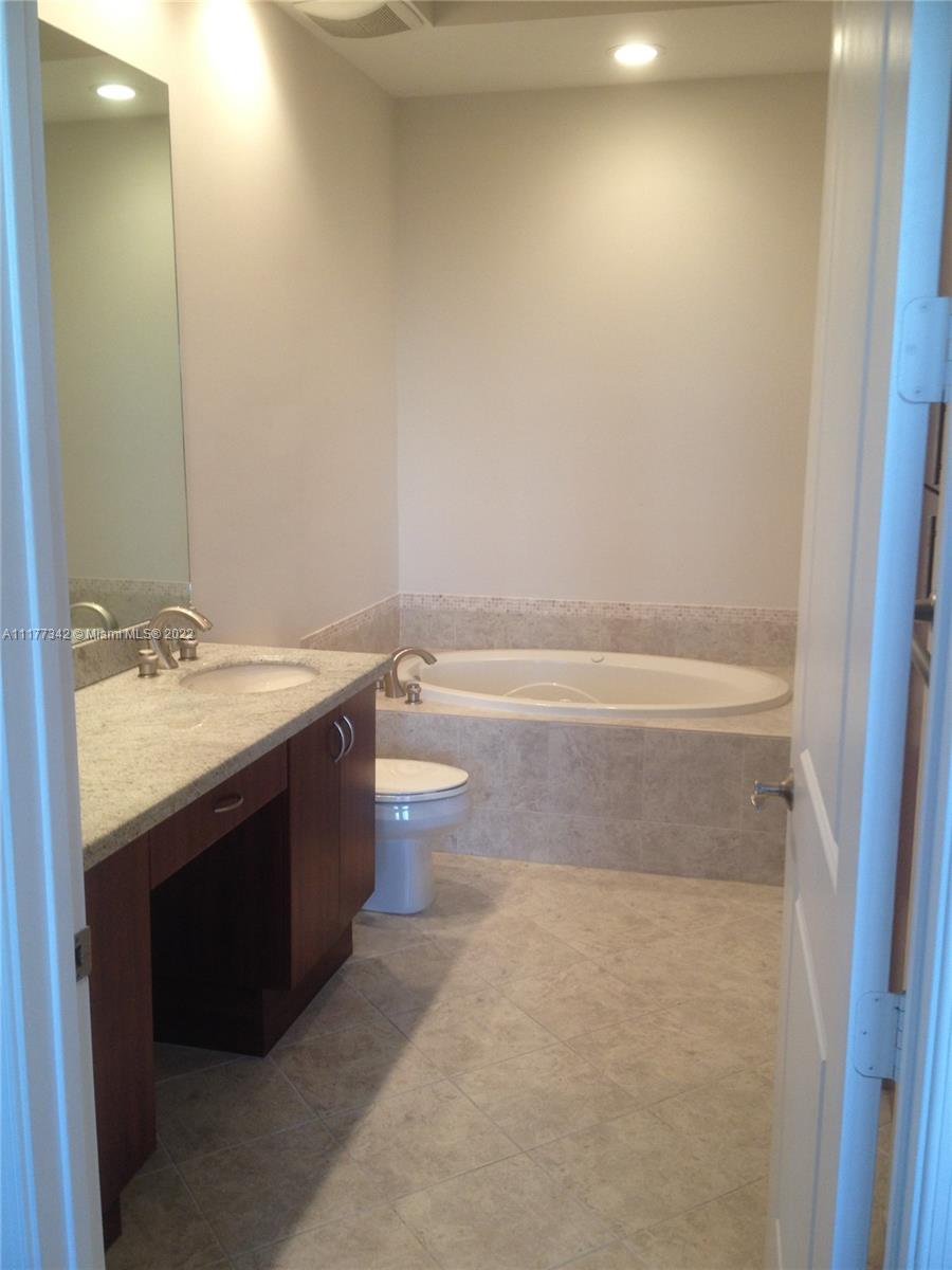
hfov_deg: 40.7
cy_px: 635
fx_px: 1283
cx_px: 476
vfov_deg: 52.6
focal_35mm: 35
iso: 80
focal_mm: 4.28
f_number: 2.4
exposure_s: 1/20
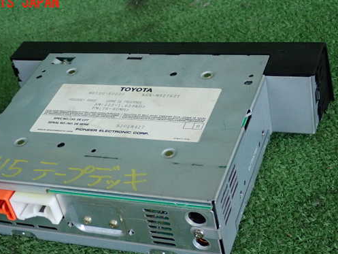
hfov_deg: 27.7
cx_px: 139
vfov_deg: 21.0
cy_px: 148
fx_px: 684
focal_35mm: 70
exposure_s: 1/125
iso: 640
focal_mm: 10.35
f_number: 3.5
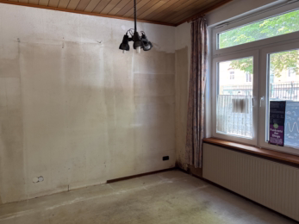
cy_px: 109
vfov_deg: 51.3
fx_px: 233
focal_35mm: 27
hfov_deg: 65.3
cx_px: 147
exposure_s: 1/50
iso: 160
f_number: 1.6
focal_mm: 5.96
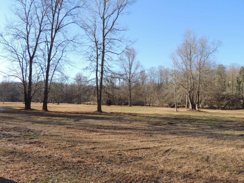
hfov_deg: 67.2
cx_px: 114
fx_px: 183
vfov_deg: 53.1
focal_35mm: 26
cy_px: 94
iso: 100
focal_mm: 4.3
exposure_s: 1/640
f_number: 3
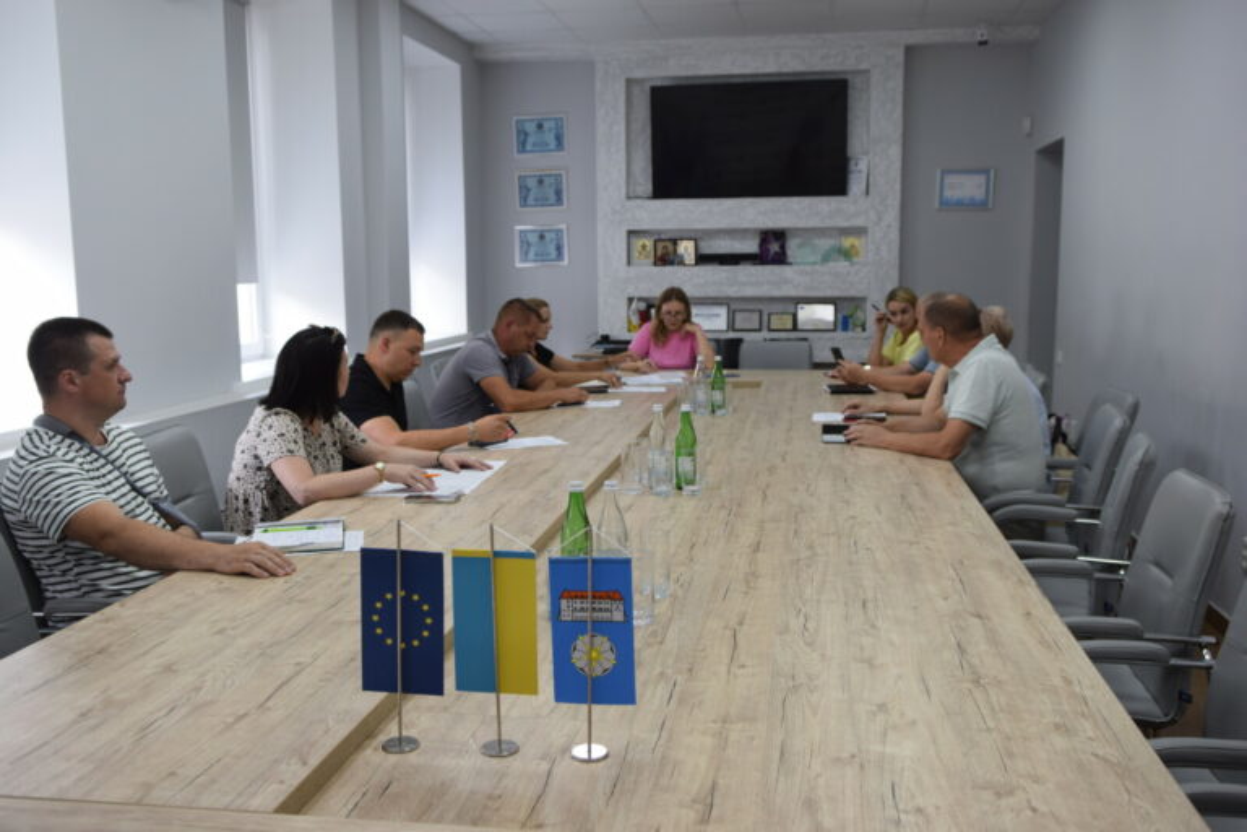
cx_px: 624
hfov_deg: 55.1
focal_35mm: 34
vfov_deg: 38.4
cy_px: 416
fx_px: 1195
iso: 400
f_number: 4
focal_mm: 23
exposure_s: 1/60
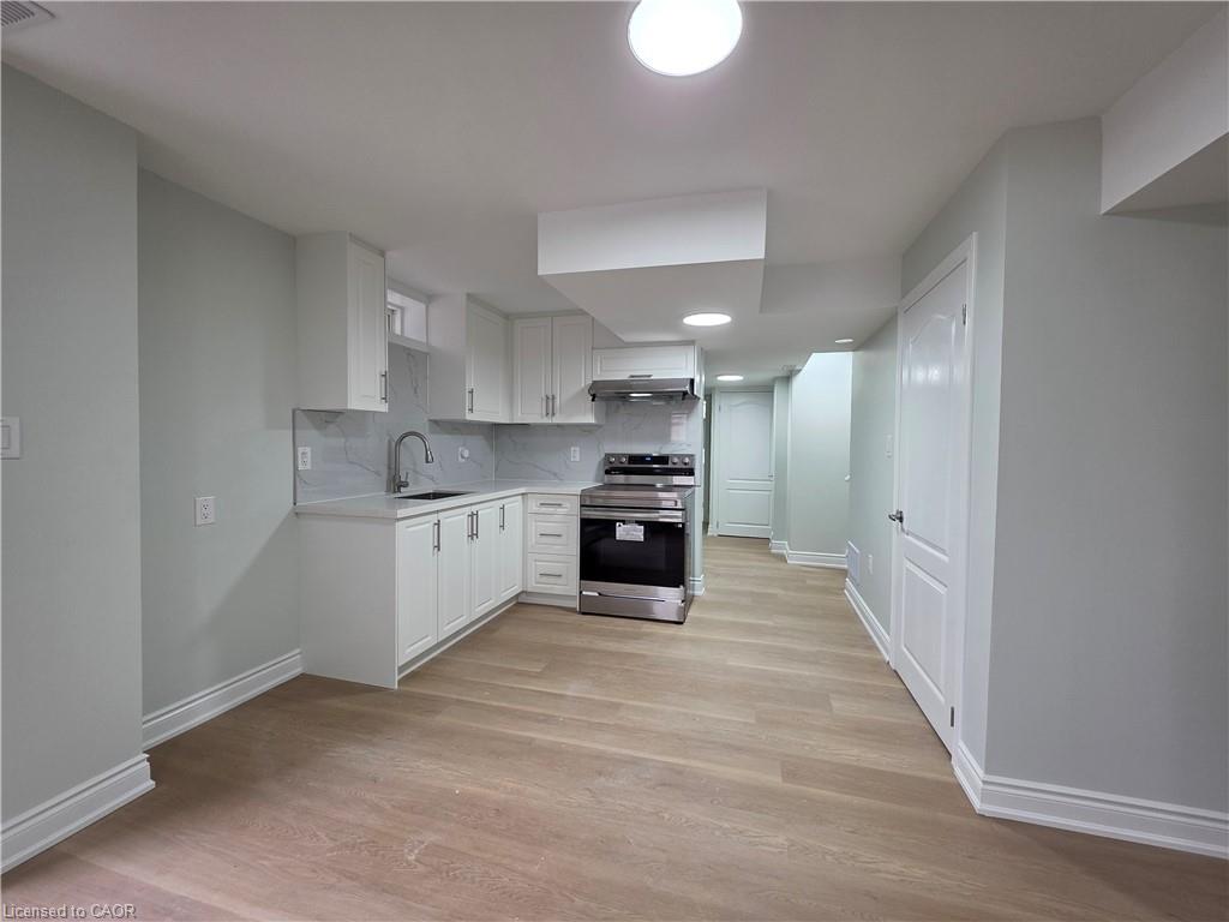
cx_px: 614
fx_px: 462
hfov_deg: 106.2
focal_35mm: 13
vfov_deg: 89.9
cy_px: 461
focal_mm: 2.2
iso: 160
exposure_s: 1/120
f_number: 1.9
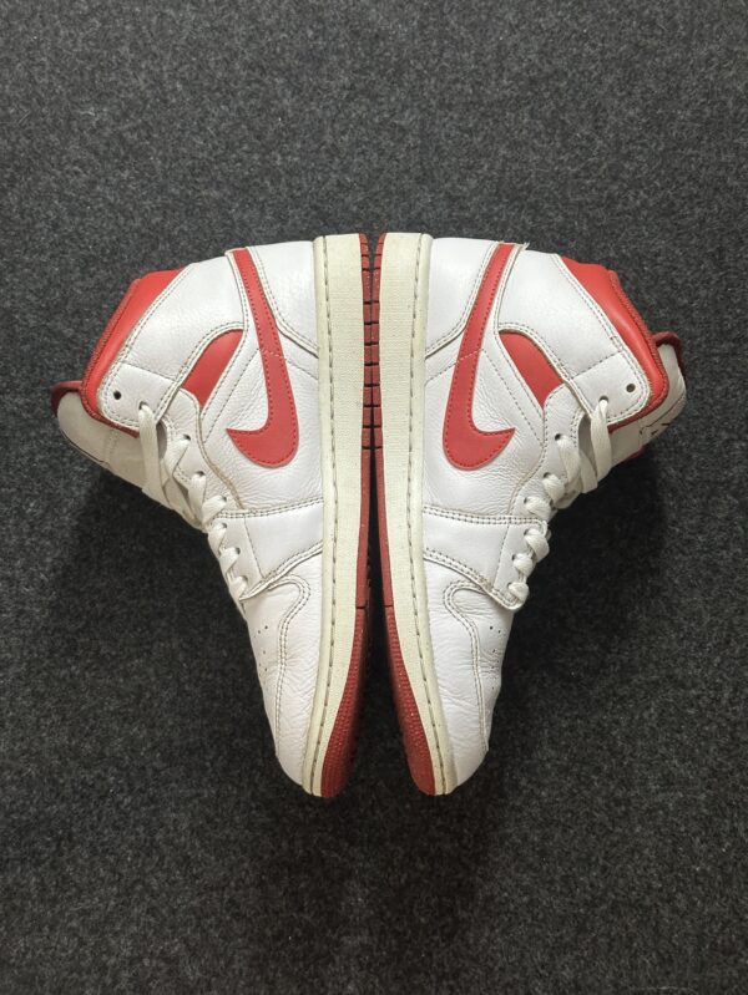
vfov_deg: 39.6
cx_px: 374
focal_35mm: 48
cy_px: 498
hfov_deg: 30.3
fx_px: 1382
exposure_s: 1/50
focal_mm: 6.86
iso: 200
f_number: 1.78
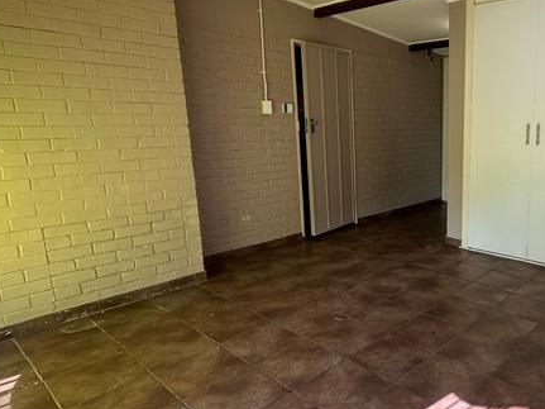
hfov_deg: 62.2
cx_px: 429
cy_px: 205
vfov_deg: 53.0
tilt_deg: -9.4
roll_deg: -0.3
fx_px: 409
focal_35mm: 26
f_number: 2.2
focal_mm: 2.22
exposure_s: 1/99
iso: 80
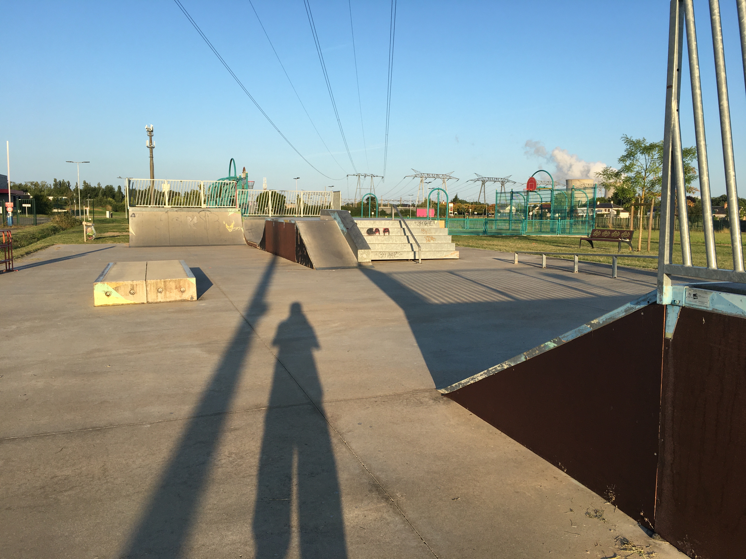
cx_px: 373
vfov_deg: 48.2
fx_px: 625
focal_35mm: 29
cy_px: 280
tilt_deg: -4.9
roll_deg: -1.0
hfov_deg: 61.7
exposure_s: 1/845
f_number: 2.2
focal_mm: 4.15
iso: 25
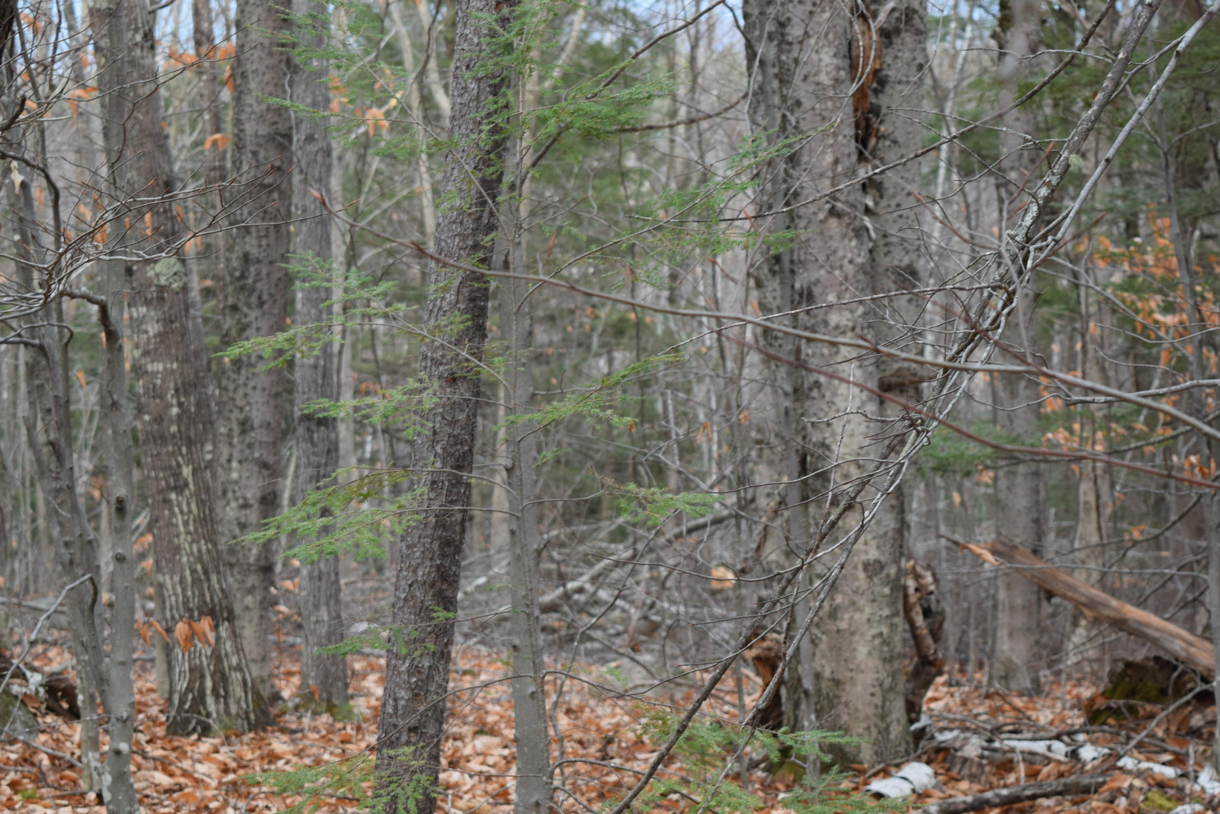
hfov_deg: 19.0
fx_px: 3648
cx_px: 523
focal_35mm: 108
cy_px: 404
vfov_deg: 12.7
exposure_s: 1/200
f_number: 7.1
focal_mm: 55
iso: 400
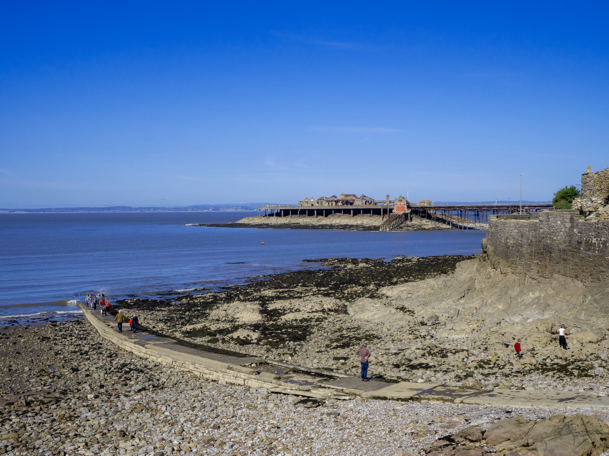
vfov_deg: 30.3
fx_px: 844
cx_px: 304
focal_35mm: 48
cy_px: 228
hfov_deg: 39.7
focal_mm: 24
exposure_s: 1/400
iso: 200
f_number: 11
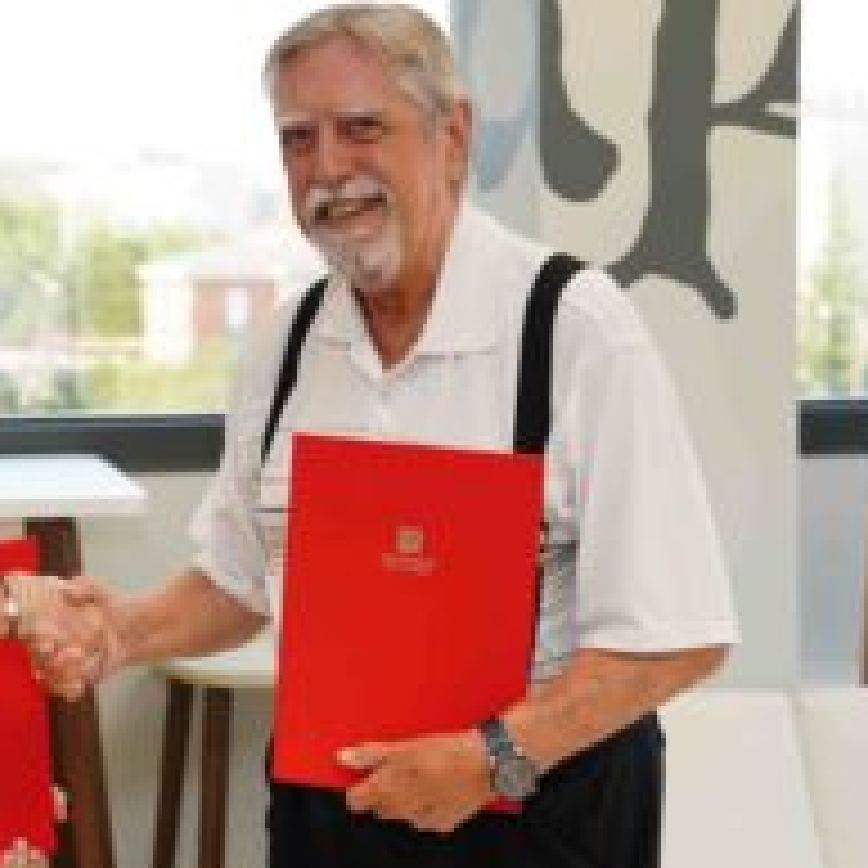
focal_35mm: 79
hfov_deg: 21.7
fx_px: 2241
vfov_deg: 21.9
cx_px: 180
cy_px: 369
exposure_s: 1/250
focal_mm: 46
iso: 320
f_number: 3.2
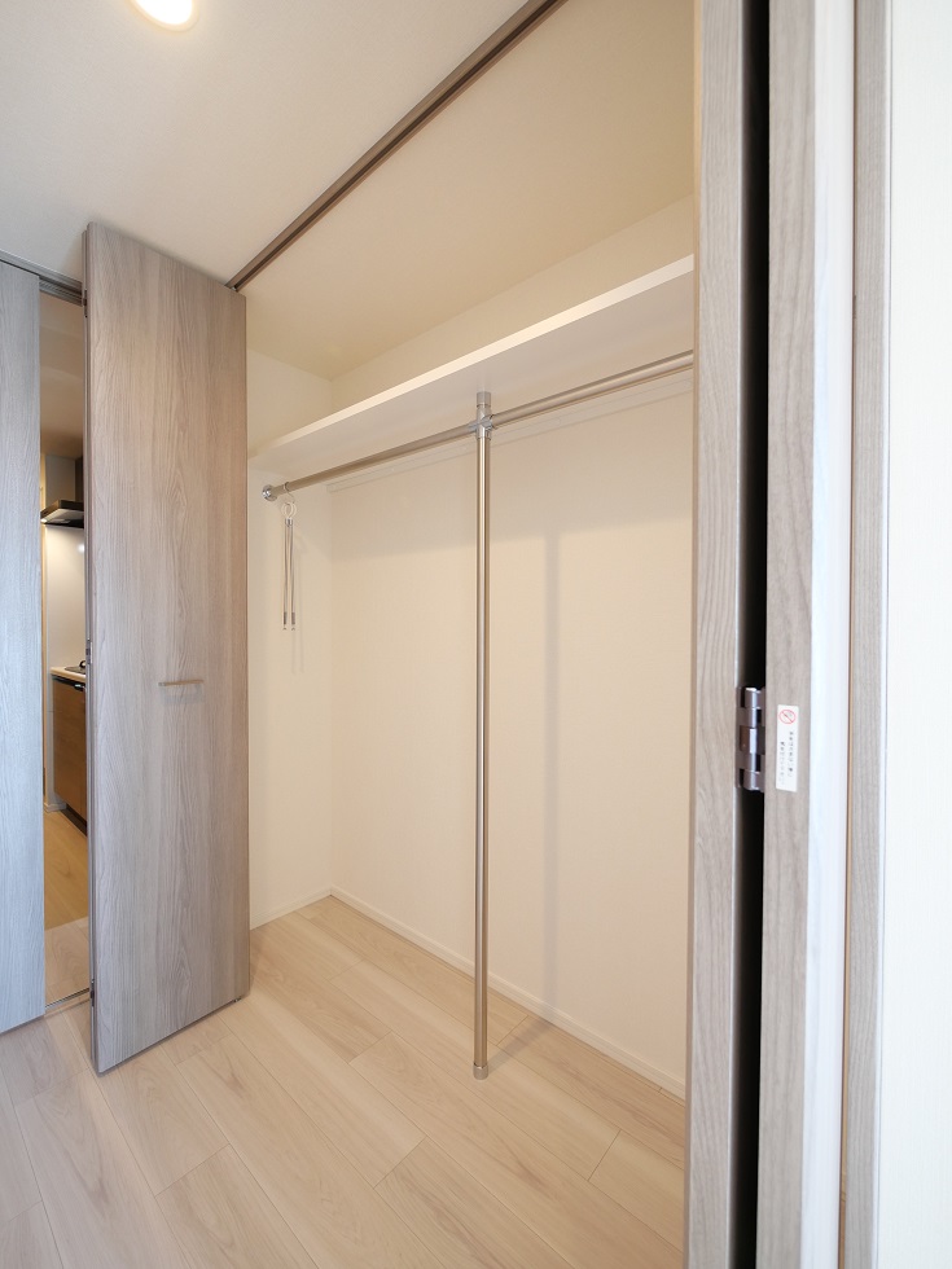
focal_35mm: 14
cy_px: 634
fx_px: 513
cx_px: 476
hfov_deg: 85.7
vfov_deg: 102.1
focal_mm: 7
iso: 640
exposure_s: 1/30
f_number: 4.5
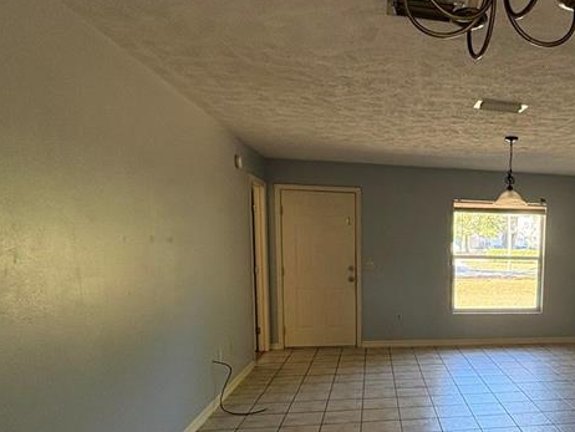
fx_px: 515
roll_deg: -2.6
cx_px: 493
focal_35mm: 31
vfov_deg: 44.5
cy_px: 305
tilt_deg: -4.3
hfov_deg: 52.8
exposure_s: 1/87
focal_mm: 2.22
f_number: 2.2
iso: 250
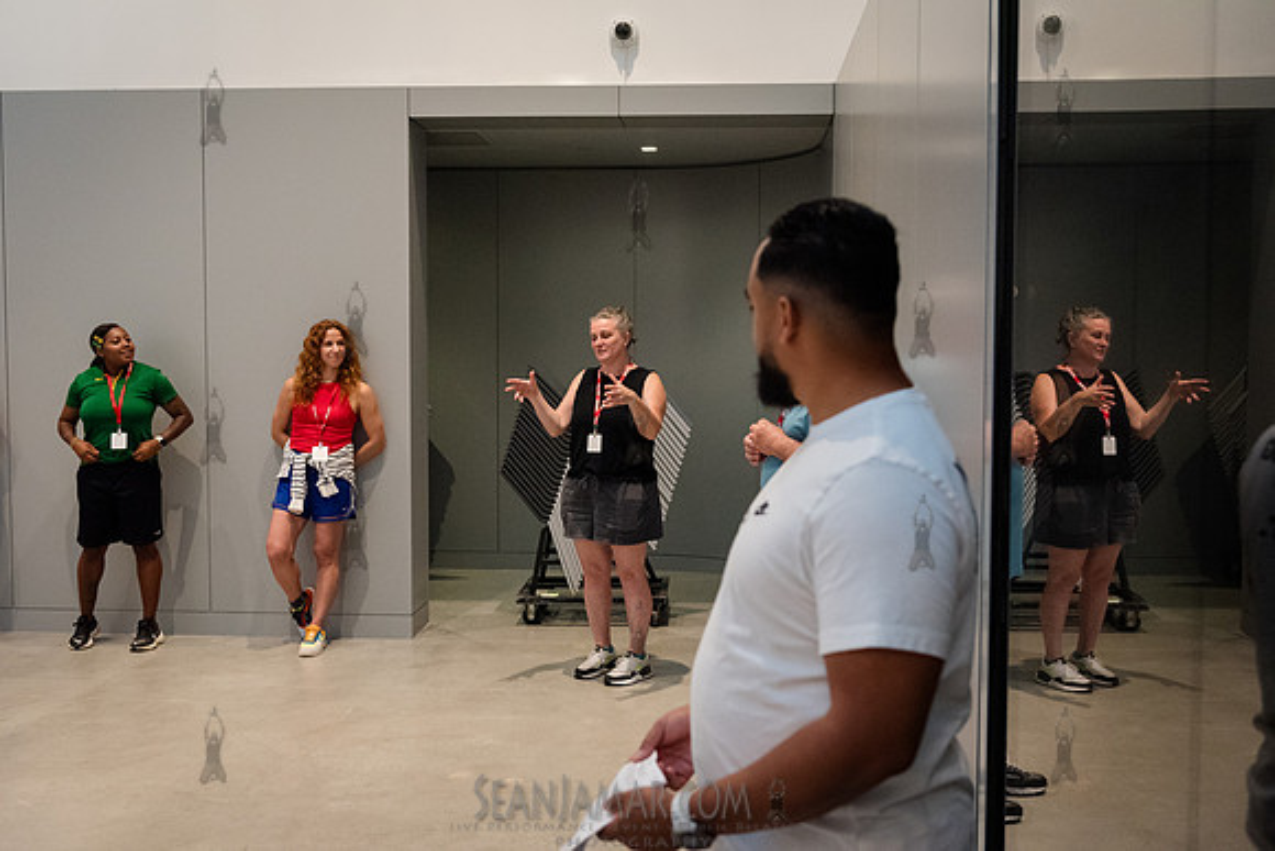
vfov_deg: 35.0
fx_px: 1348
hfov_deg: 50.6
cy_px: 426
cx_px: 638
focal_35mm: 38
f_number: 3.5
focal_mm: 38
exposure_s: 1/320
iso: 6400
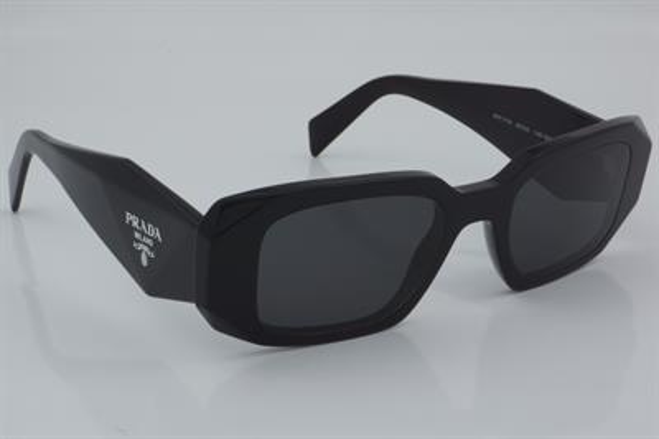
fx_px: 1372
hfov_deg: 27.0
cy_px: 220
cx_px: 330
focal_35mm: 75
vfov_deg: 18.2
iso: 100
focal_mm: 50
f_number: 32
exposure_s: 1/4
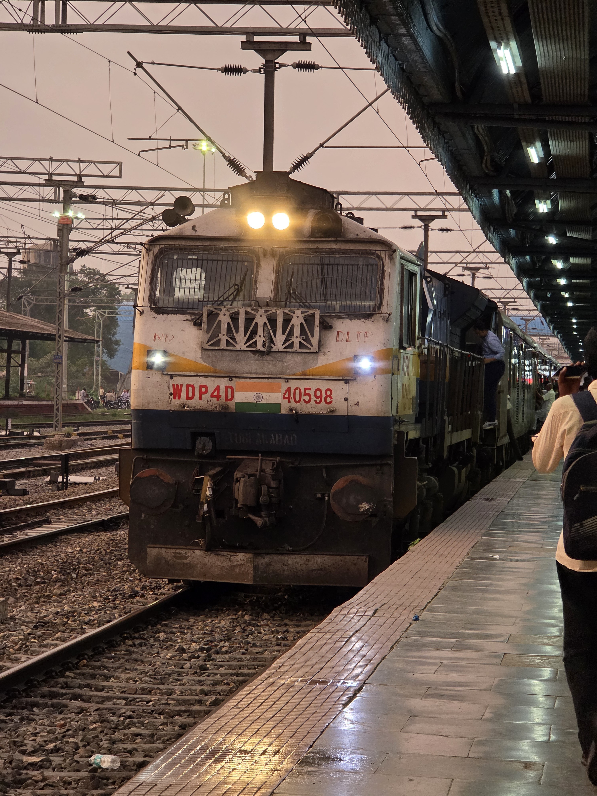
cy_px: 398
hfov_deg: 12.9
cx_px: 298
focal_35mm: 115
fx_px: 2644
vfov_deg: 17.1
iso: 640
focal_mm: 18.6
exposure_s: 1/100
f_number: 3.4
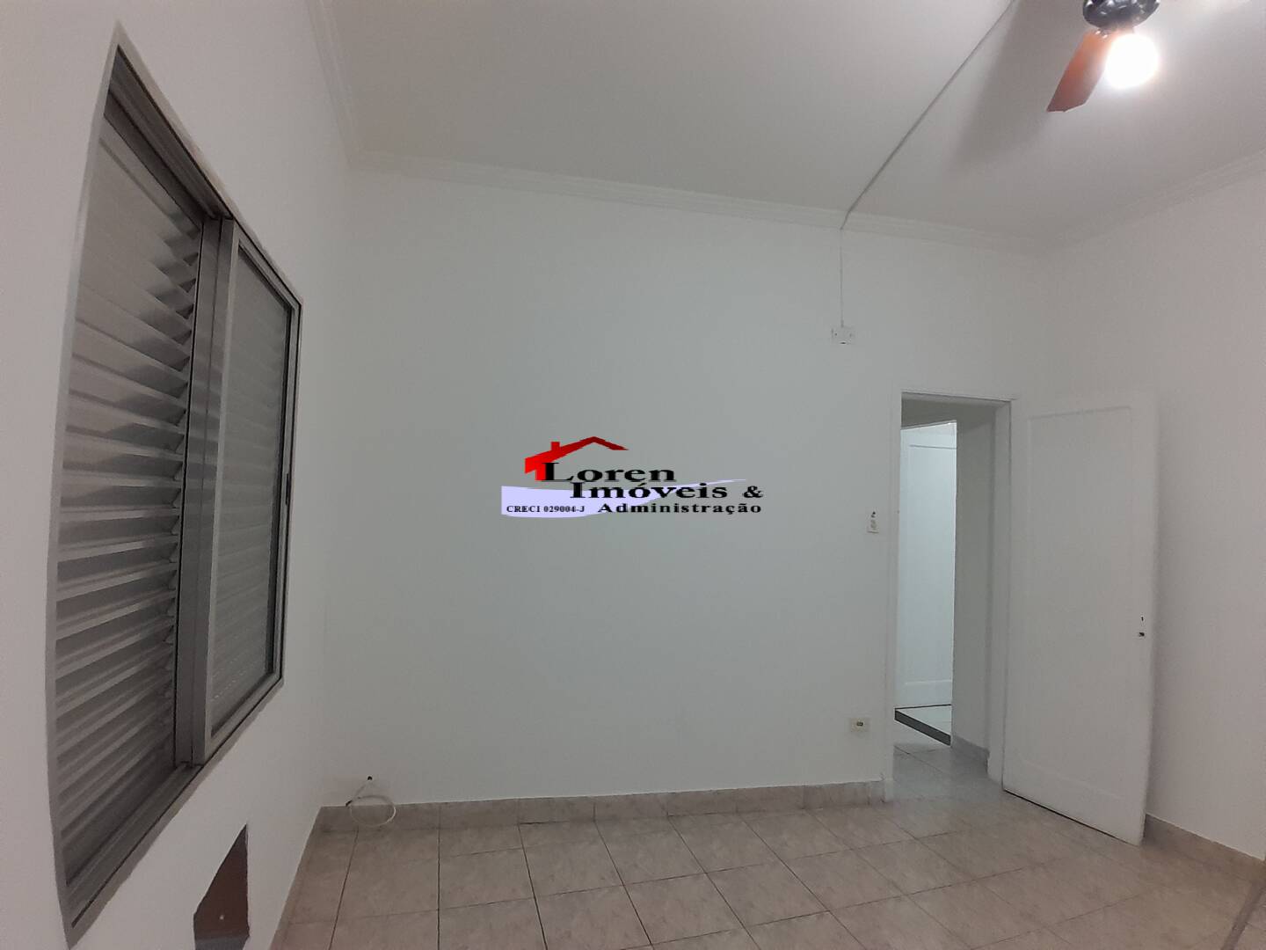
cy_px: 475
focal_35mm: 17
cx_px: 633
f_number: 2.2
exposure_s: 1/24
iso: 160
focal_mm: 1.46
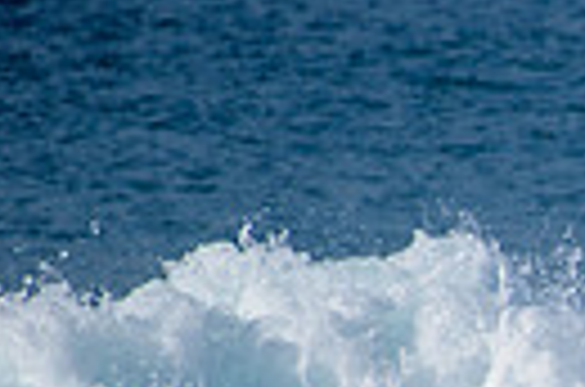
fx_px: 37349
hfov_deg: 0.9
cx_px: 1278
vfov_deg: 0.6
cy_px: 785
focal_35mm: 2304
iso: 400
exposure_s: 1/2000
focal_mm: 500
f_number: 5.6
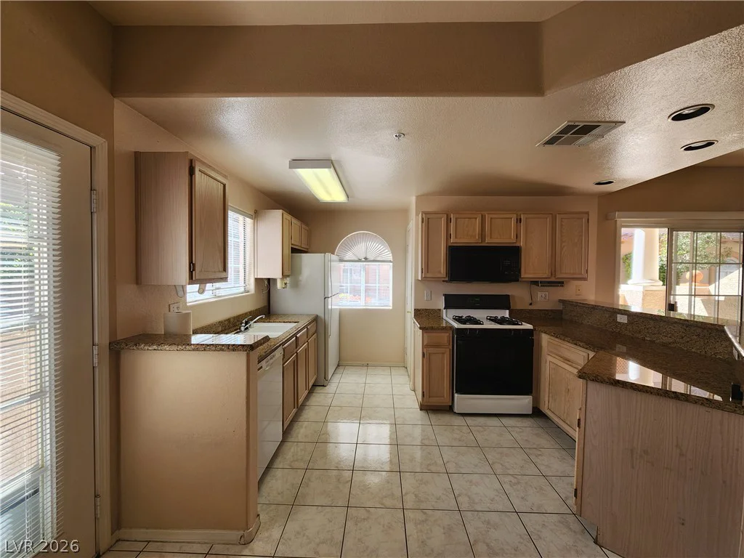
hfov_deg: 106.2
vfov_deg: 89.9
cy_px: 279
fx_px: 279
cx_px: 372
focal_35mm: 13
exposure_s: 1/129
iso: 50
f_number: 2.2
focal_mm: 2.2
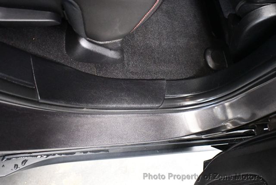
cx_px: 138
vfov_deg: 36.9
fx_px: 276
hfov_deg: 53.1
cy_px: 92
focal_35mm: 36
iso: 9000
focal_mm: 18
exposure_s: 1/60
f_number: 3.5
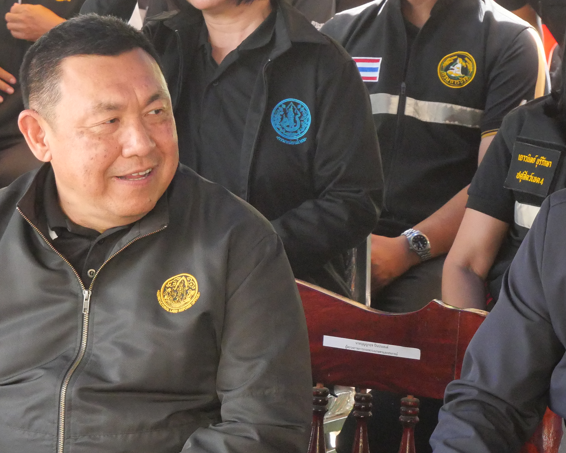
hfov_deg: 9.5
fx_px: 3384
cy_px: 245
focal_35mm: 202
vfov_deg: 7.7
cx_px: 140
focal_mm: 53
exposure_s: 1/250
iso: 3200
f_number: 6.3
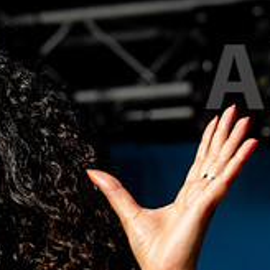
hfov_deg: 4.6
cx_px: -75
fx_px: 3318
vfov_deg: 4.7
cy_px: 234
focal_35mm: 376
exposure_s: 1/640
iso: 220
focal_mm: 102
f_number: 5.6
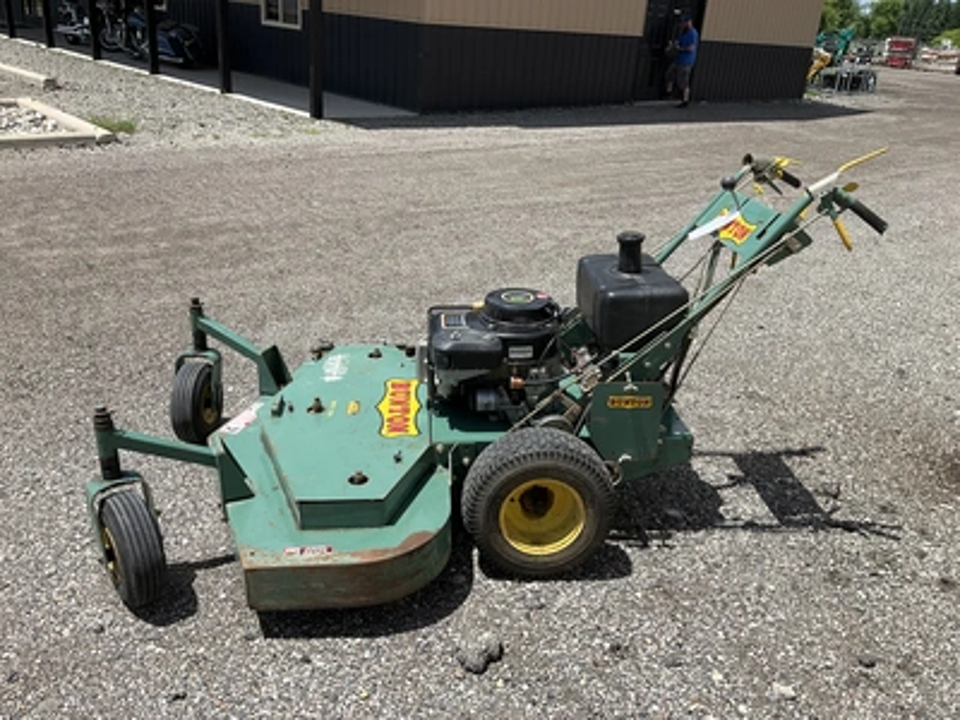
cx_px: 480
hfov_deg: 61.7
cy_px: 360
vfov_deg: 48.2
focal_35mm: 29
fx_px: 804
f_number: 1.8
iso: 25
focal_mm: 3
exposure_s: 1/1984
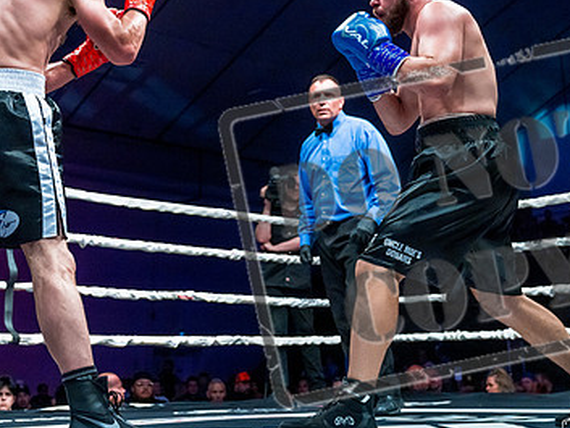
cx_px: 223
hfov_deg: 32.1
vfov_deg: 24.3
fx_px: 988
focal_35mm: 60
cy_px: 136
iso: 4000
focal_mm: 38
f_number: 4
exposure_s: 1/1000
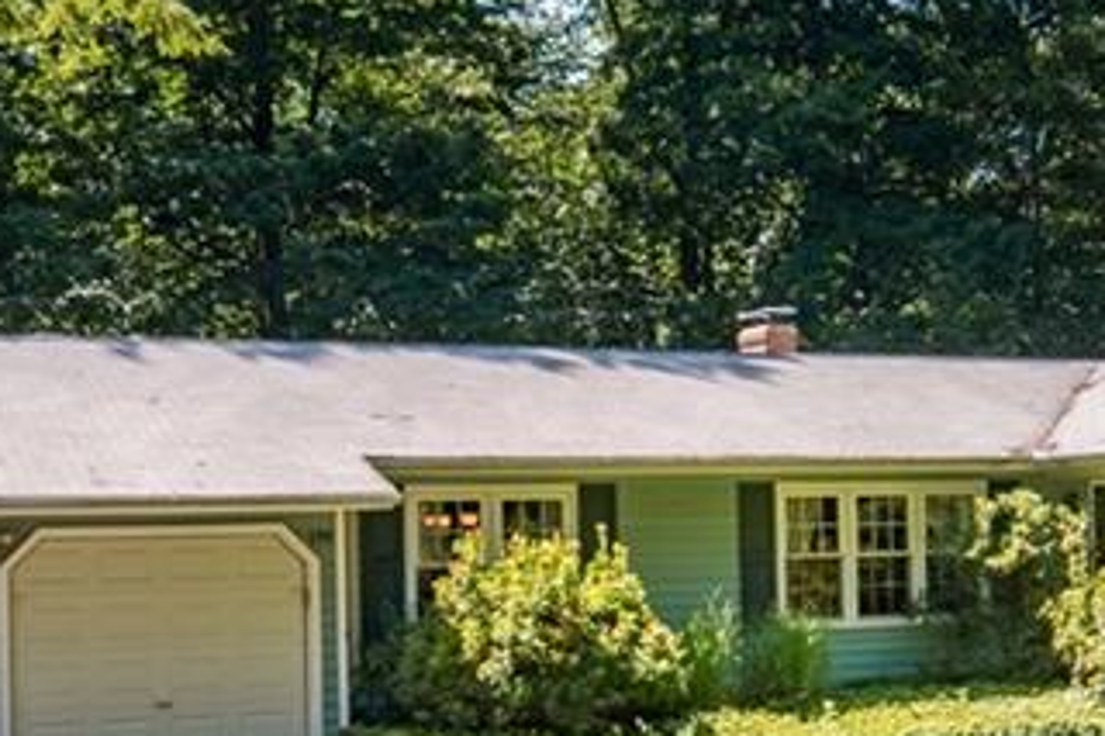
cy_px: 428
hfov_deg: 41.0
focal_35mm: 48
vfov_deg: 28.0
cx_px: 477
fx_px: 1473
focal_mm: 15
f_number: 10
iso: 125
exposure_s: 1/200
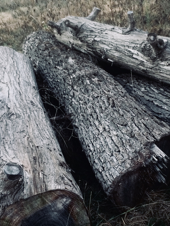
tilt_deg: -29.2
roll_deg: +4.8
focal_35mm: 45
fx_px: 295
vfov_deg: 42.1
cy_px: 114
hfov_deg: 32.0
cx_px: 108
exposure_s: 1/30
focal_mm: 4.15
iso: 160
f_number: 2.2
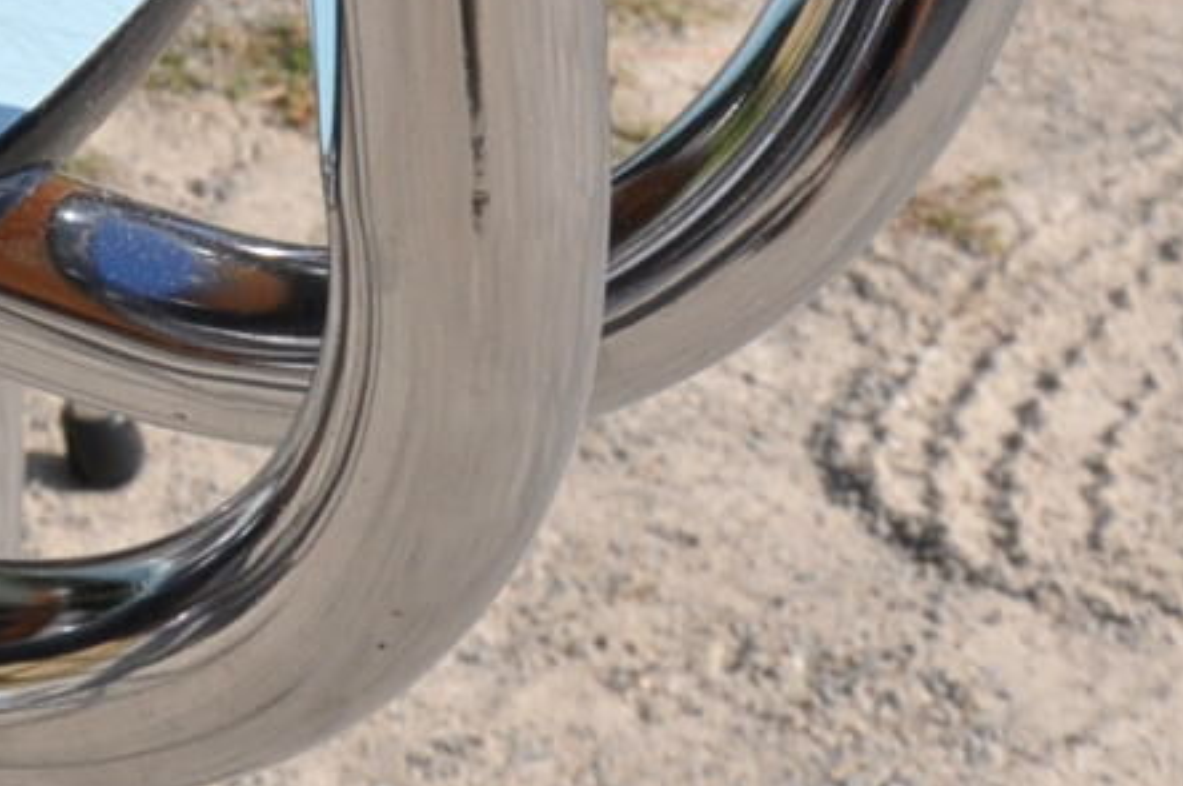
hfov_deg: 11.0
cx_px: -1002
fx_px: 5711
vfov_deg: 7.7
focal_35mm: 174
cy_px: -506
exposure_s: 1/250
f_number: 16
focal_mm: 24
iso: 320
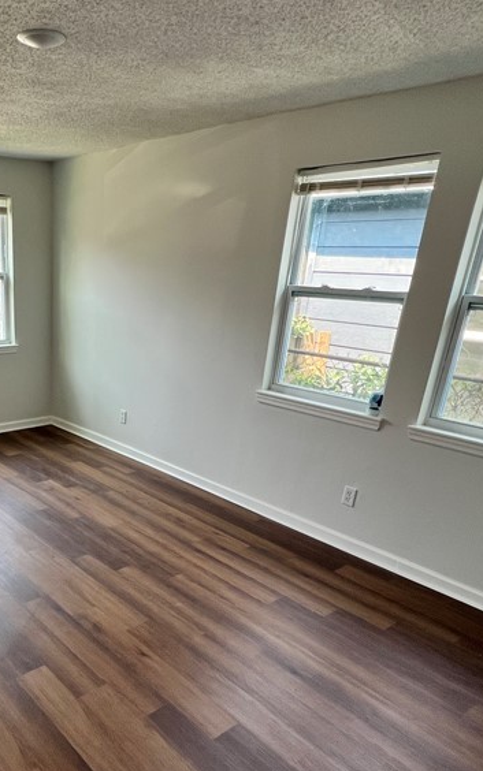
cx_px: 71
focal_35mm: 25
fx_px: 526
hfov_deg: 45.8
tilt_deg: -22.2
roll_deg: -0.7
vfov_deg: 71.1
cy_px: 492
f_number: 1.8
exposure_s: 1/99
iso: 100
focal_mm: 1.57
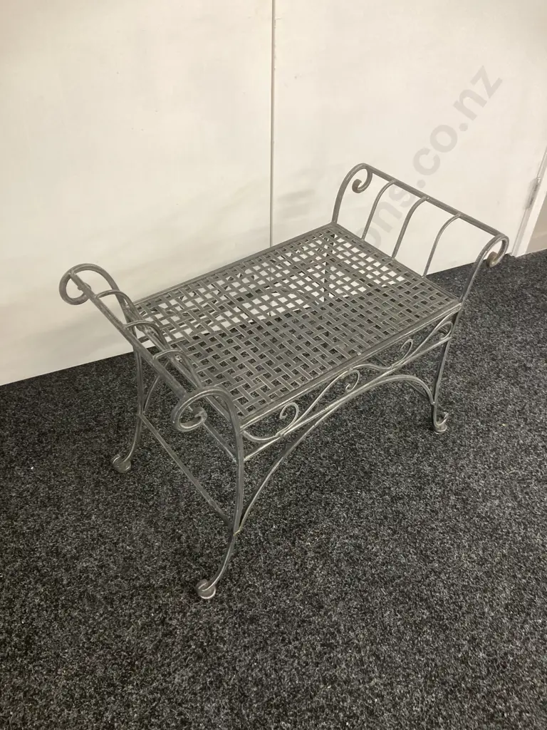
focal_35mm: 28
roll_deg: -2.3
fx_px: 590
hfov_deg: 49.7
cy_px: 365
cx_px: 274
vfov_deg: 63.4
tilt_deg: -43.3
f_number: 1.8
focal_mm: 3.99
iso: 160
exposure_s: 1/50
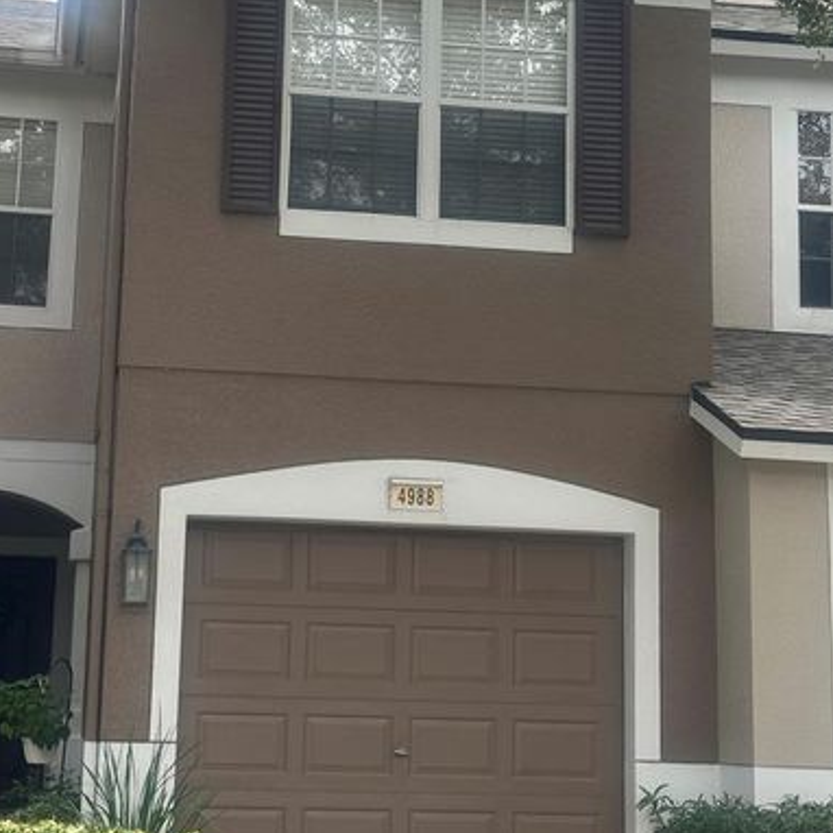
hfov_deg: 23.3
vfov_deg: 23.3
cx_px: 364
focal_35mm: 74
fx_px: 2015
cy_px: 335
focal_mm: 6.86
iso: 64
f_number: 1.78
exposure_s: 1/484
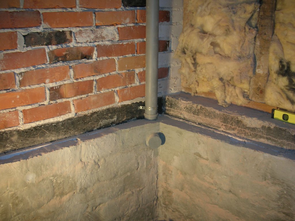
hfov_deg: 52.6
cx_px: 148
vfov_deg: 40.7
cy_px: 110
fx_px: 298
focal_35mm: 35
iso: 50
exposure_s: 1/30
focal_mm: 5.8
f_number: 3
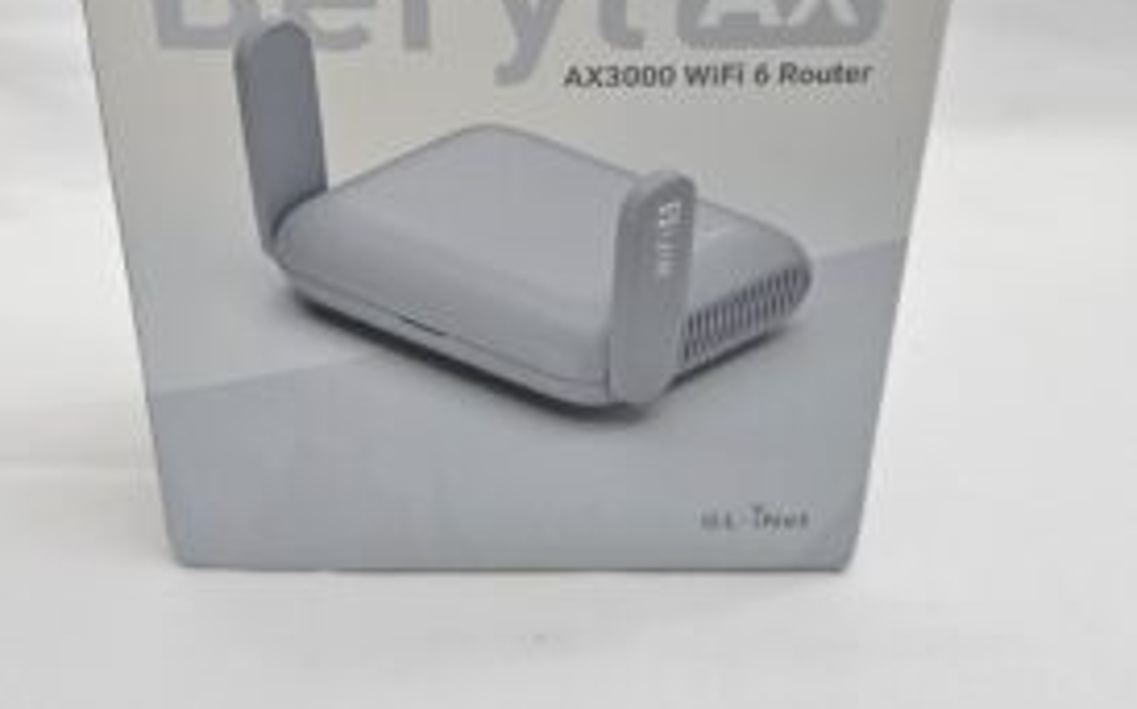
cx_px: 494
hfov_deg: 52.6
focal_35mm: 37
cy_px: 87
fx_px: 1146
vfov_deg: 32.9
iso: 25
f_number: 1.8
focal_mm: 5.4
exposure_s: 1/133
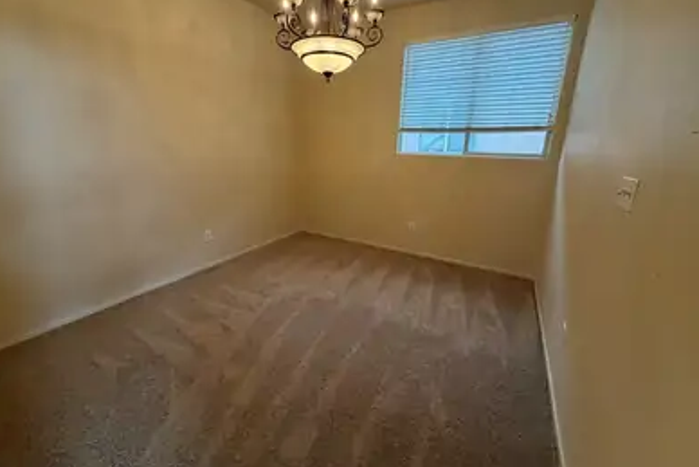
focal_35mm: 15
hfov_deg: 100.4
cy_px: 220
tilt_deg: -16.6
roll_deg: -1.2
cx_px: 342
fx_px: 291
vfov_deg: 77.3
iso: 250
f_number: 2.2
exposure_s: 1/120
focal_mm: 2.22
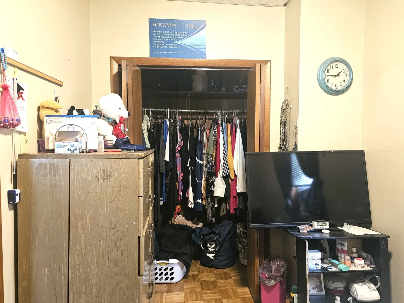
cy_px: 151
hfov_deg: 71.6
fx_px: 280
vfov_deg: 56.8
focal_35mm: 24
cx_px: 204
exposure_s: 1/40
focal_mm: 6.3
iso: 640
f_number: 1.7
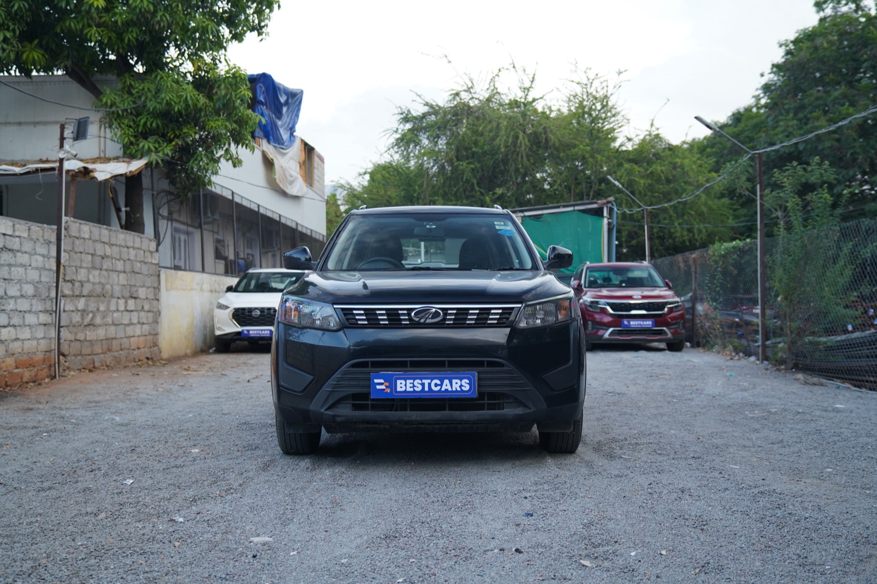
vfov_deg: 36.9
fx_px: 877
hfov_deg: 53.1
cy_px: 292
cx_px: 438
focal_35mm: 36
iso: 250
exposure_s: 1/125
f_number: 2.8
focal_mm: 36
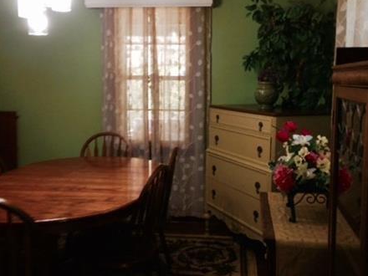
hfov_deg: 42.1
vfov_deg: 32.2
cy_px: 126
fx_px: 478
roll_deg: +0.0
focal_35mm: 45
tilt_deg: -6.2
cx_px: 187
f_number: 2.4
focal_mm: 4.12
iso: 80
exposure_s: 1/20
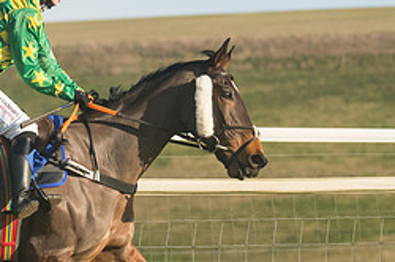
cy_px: 172
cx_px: 51
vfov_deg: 2.5
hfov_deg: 3.8
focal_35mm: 539
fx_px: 5906
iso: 400
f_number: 5
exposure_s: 1/5000
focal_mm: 155
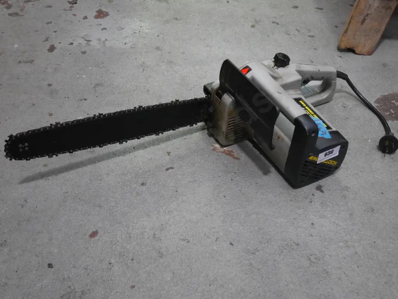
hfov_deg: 42.9
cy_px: 150
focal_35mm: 44
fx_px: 506
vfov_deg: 32.9
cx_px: 199
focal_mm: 22
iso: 3200
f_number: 4.8
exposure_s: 1/80
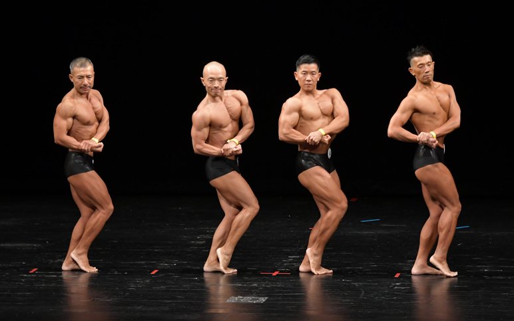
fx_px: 3223
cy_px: 163
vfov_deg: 5.7
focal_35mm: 230
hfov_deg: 9.1
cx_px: 257
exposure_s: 1/400
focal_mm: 150
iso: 2500
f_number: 5.6
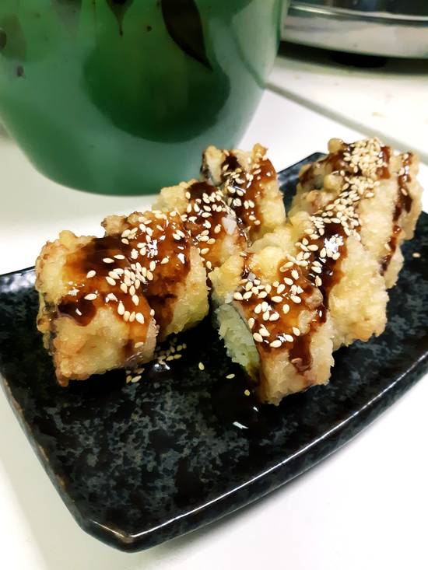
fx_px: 429
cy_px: 285
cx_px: 214
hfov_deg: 53.1
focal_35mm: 26
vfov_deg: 67.3
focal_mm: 3.93
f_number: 1.7
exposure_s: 1/60
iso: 320
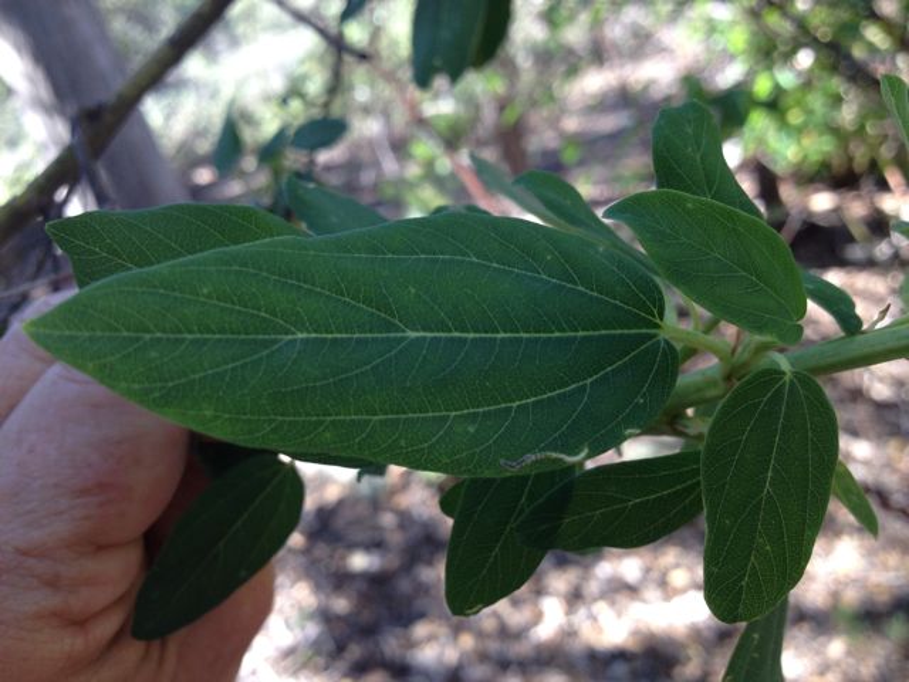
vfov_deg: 40.7
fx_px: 919
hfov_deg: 52.6
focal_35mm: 35
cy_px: 341
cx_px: 454
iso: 80
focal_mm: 4.28
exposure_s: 1/120
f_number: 2.4
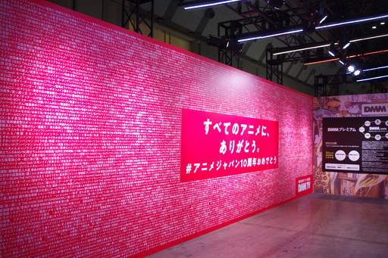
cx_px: 194
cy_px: 129
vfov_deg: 42.3
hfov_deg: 60.3
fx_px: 334
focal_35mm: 31
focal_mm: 21.25
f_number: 4
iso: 200
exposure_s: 1/50
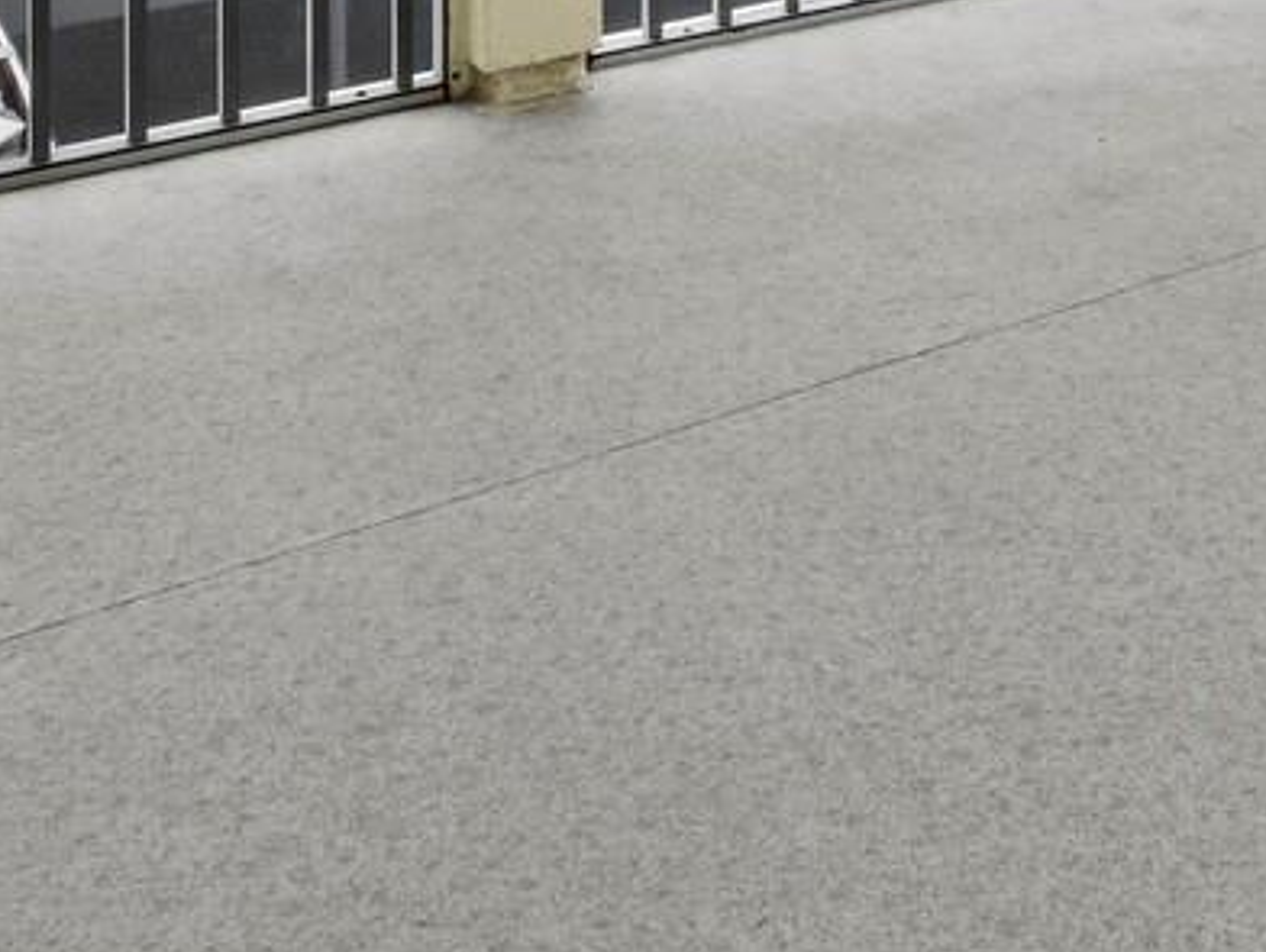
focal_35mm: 57
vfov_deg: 20.0
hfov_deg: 31.2
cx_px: 1276
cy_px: -684
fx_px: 2087
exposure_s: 1/30
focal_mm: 7
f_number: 11
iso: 400
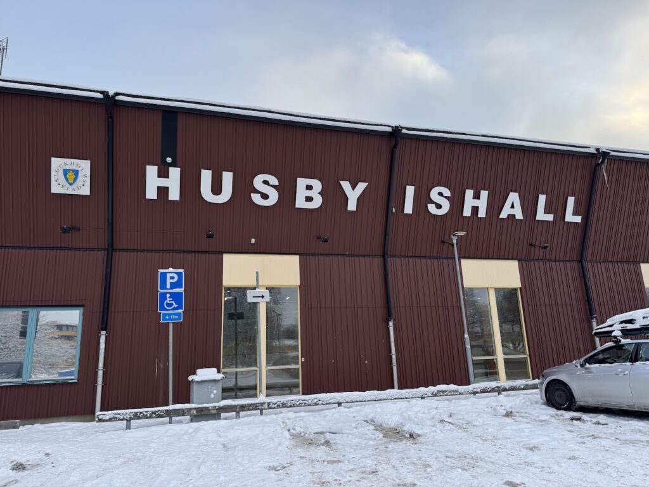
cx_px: 324
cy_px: 244
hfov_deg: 71.6
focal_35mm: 24
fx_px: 450
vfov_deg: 56.8
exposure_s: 1/980
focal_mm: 6.76
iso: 80
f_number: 1.78
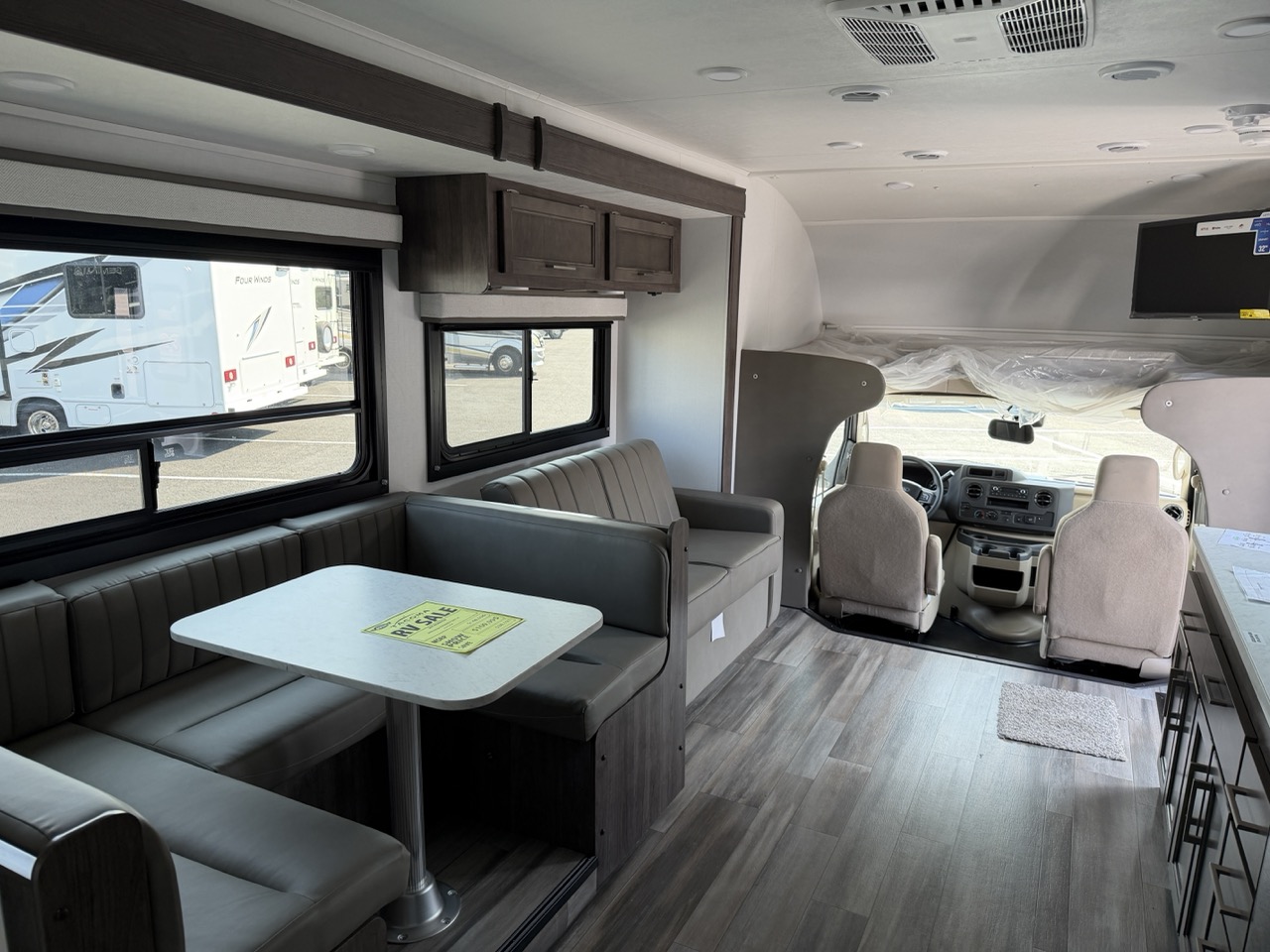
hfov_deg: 71.6
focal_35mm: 24
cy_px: 476
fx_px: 881
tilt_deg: -14.2
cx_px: 635
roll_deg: +1.5
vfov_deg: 56.8
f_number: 1.78
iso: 100
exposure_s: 1/121
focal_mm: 6.76
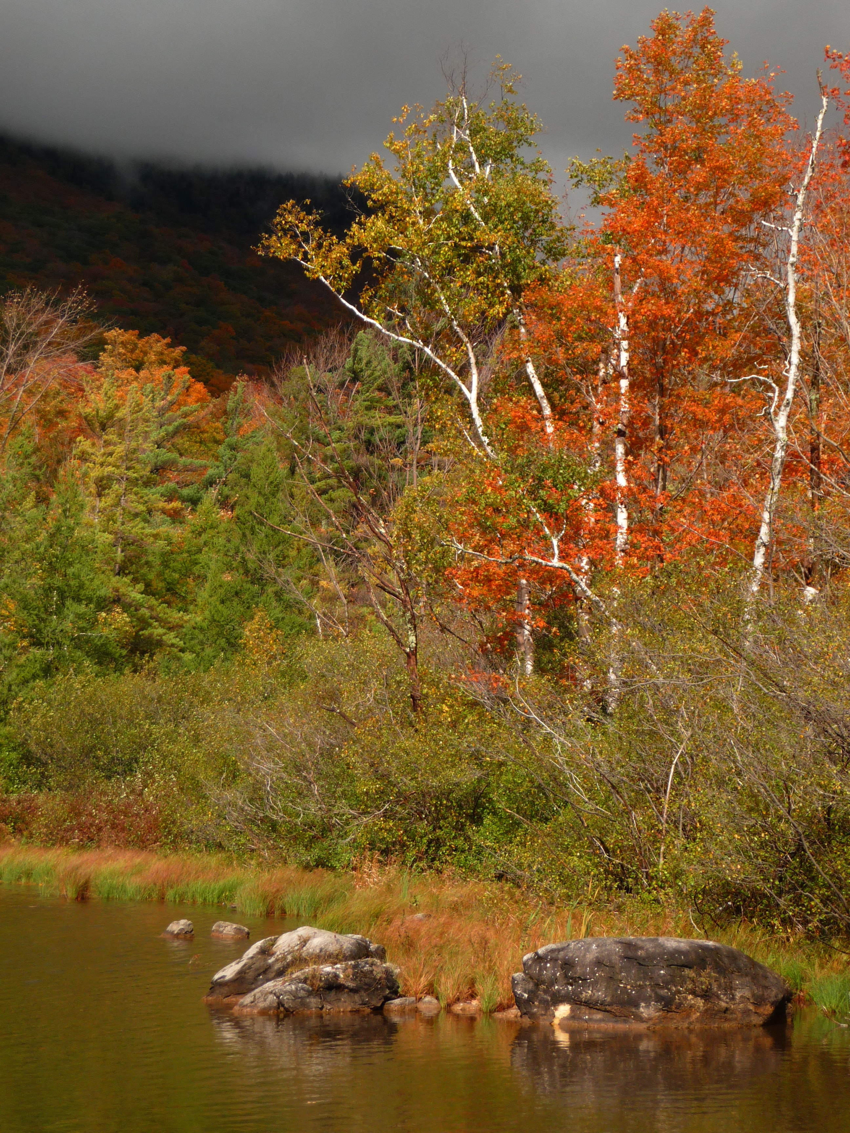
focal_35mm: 103
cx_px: 425
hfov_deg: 14.4
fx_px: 3372
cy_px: 566
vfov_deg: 19.1
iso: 100
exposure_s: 1/640
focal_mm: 17.5
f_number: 4.7
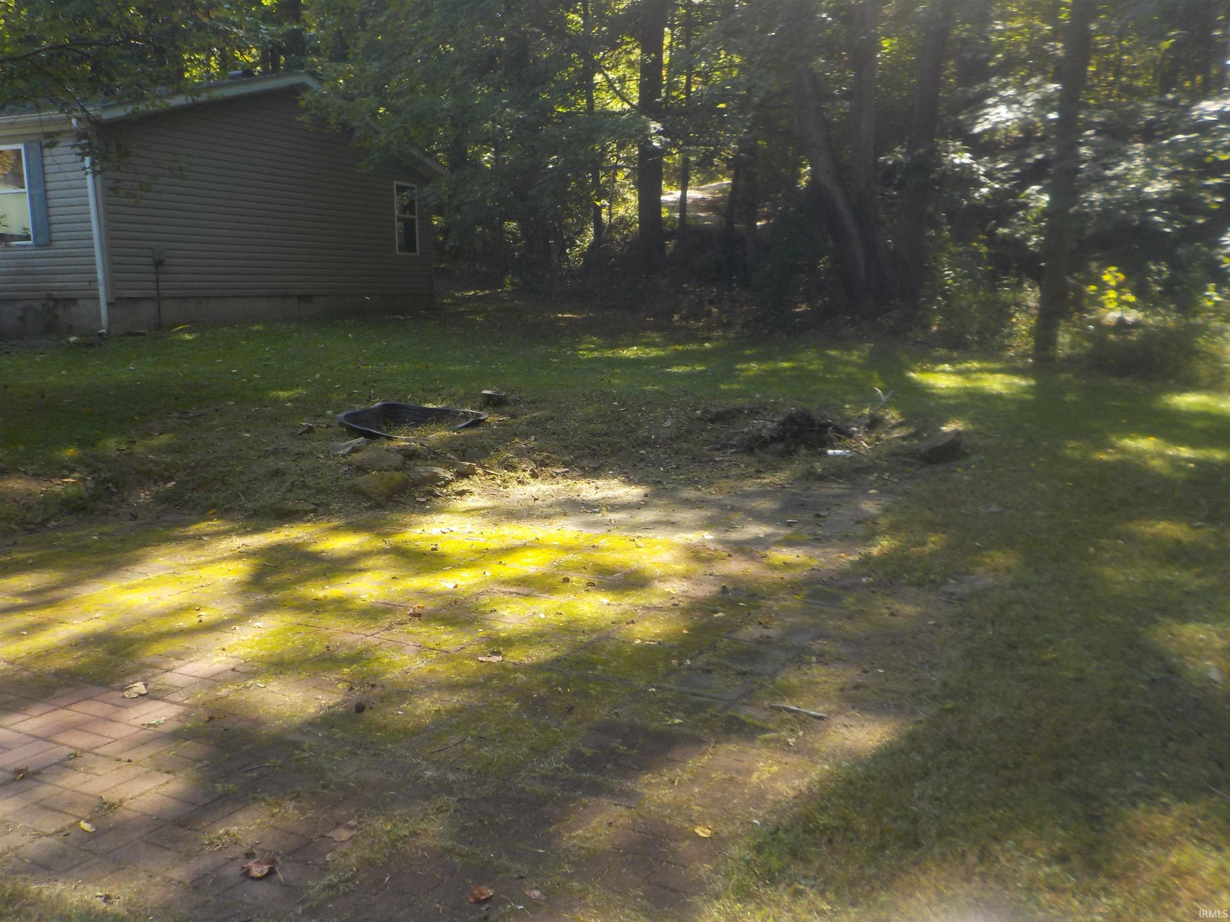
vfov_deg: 46.8
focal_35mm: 30
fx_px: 1066
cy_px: 461
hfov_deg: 60.0
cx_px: 615
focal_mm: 4.1
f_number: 3.3
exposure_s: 1/200
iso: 125
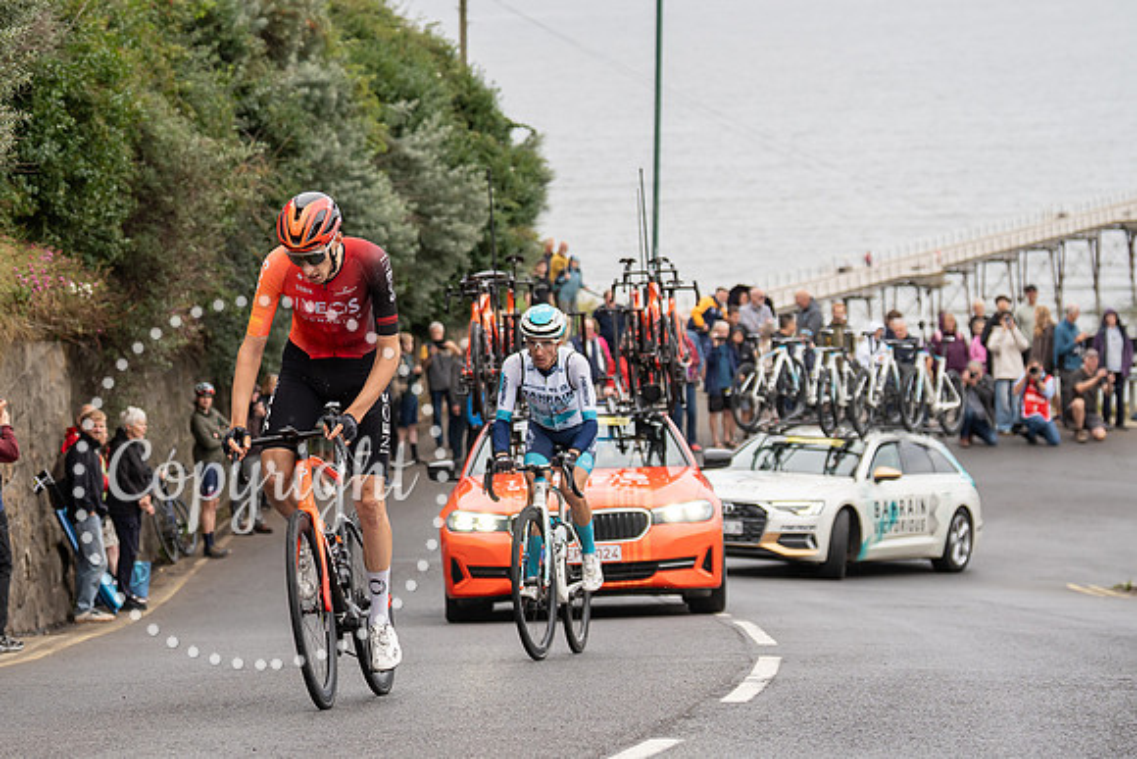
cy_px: 173
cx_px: 240
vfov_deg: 12.1
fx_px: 3567
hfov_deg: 18.0
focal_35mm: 113
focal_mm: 70
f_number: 3.5
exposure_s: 1/1000
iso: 320
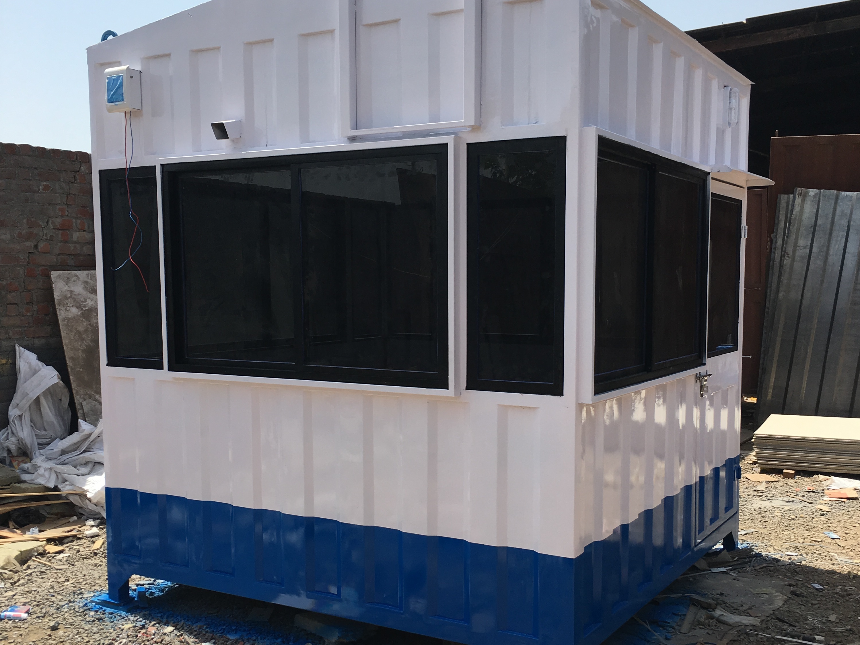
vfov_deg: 36.7
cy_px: 377
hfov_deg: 47.9
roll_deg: -0.5
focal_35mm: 39
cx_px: 433
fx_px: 969
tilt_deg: -6.0
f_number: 2.2
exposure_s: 1/1603
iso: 25
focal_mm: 4.15
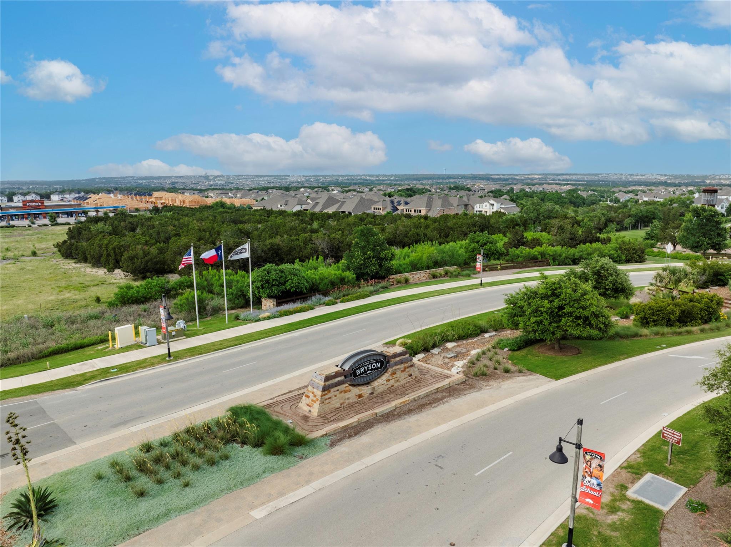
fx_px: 506
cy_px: 274
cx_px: 366
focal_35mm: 24
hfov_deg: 71.6
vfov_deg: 56.8
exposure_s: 1/1250
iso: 100
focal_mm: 12.29
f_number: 4.5
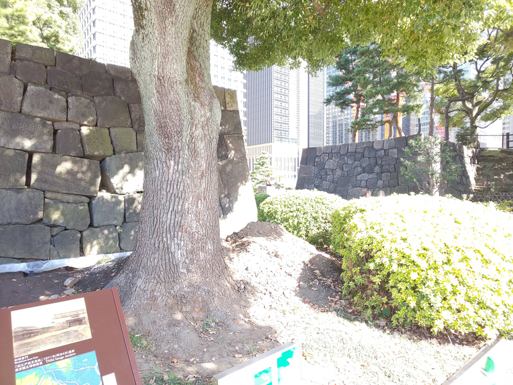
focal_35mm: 20
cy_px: 192
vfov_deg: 66.0
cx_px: 256
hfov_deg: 81.7
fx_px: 296
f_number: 1.94
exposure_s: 1/100
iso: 60
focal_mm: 3.45
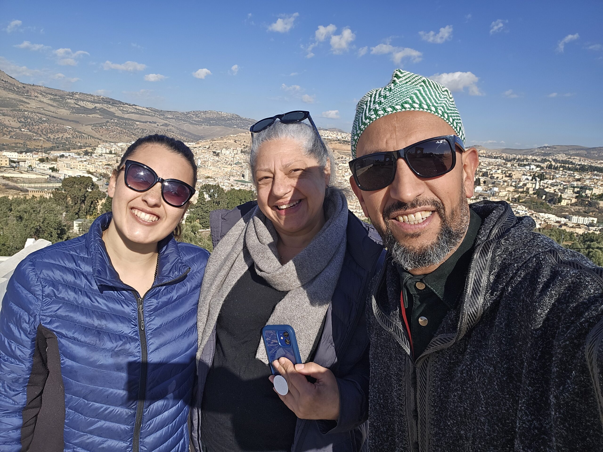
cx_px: 302
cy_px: 226
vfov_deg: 54.9
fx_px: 435
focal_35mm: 25
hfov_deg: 69.4
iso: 25
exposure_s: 1/939
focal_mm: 3.3
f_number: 2.2
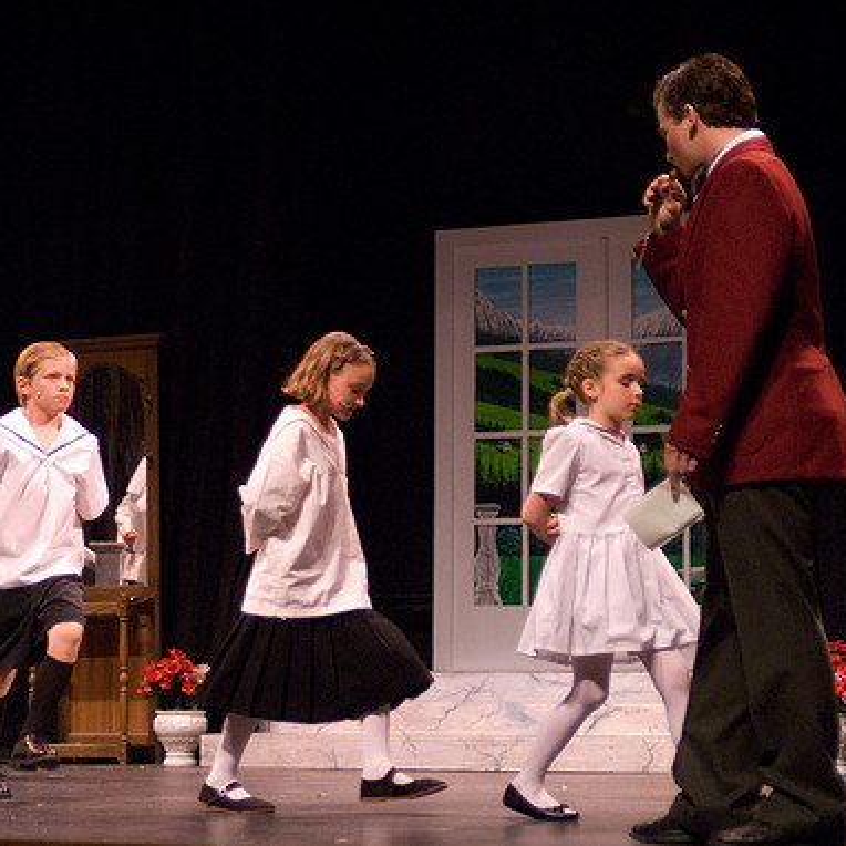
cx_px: 270
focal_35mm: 93
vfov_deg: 18.7
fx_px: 2571
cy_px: 423
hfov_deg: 18.6
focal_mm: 48
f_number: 2.8
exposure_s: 1/160
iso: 1600
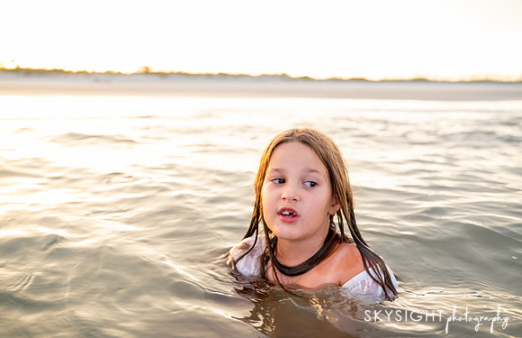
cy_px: 169
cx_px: 261
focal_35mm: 31
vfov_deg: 41.9
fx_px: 441
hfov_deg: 61.3
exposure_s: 1/200
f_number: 2.8
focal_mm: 28
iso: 640
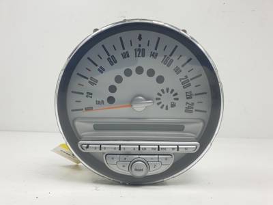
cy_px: 102
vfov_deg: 53.1
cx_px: 136
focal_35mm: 26
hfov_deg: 67.3
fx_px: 205
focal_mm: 4.3
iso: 50
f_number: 2.4
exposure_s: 1/191
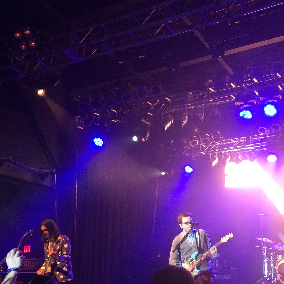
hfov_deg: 35.2
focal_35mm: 47
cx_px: 215
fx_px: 436
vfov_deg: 35.7
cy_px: 189
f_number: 2.2
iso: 200
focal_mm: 4.12
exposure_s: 1/30
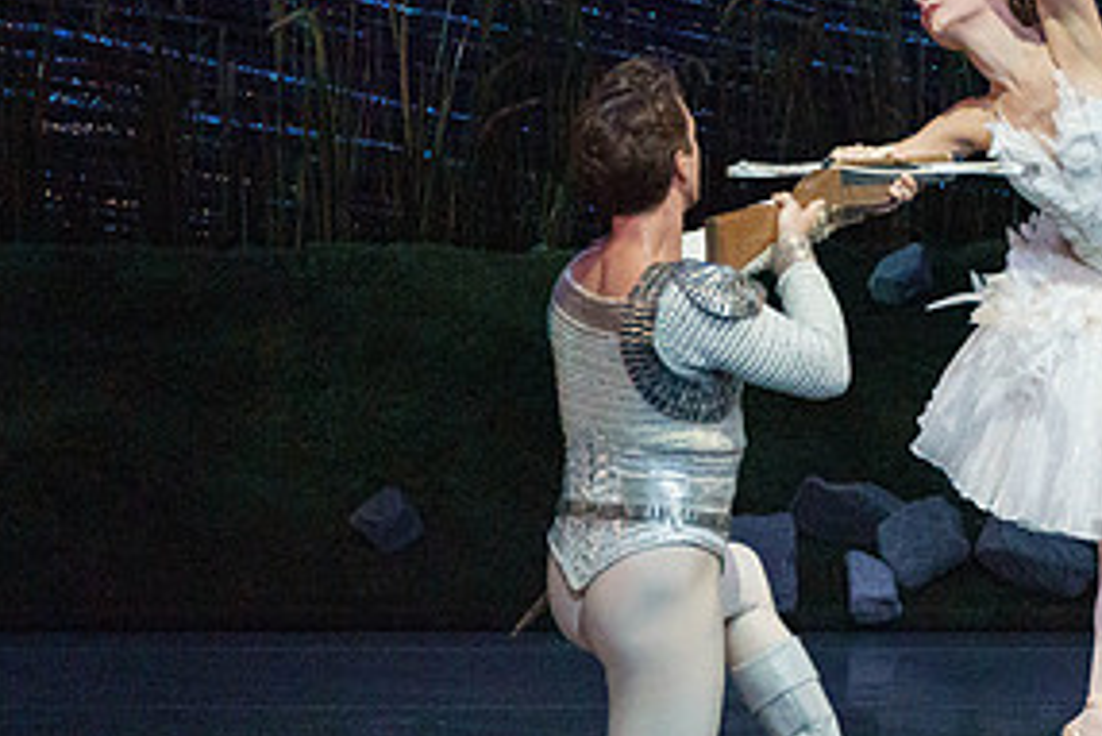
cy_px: 360
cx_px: 1017
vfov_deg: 1.7
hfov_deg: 2.6
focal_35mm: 805
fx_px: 24653
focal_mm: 397
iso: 8000
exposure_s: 1/320
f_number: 5.6
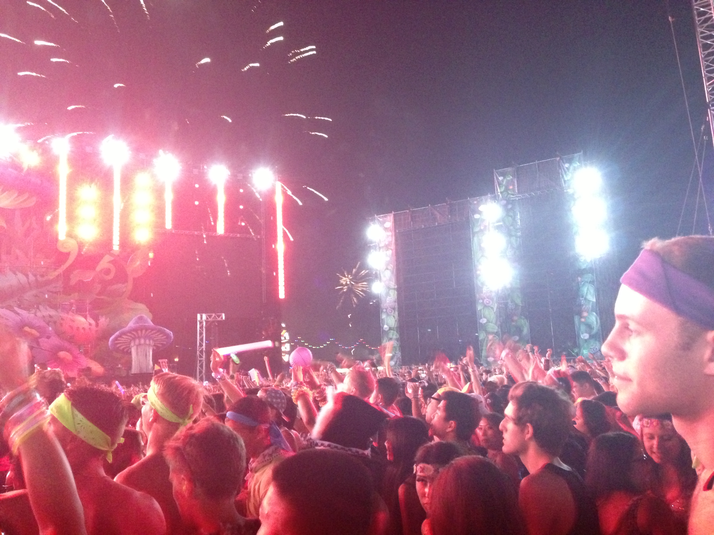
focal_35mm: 33
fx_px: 681
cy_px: 268
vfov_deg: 42.9
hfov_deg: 55.4
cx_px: 357
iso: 800
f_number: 2.4
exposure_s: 1/15
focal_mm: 4.13
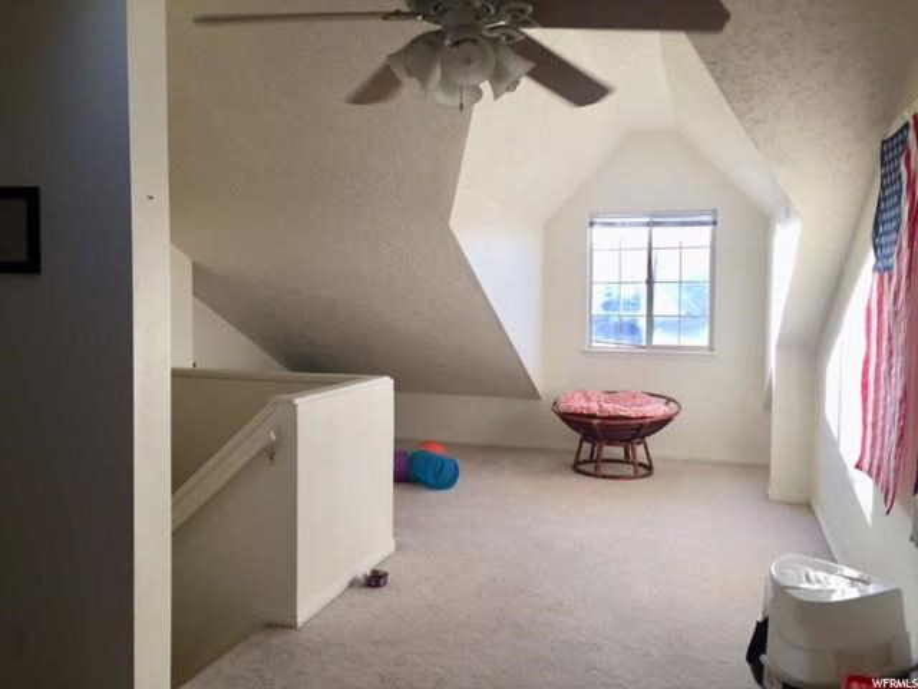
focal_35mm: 29
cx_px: 459
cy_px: 344
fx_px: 769
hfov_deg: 61.7
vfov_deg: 48.2
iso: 50
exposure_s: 1/120
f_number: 2.2
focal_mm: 4.15
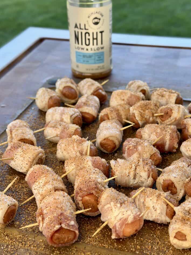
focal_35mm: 52
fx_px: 382
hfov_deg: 28.0
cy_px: 134
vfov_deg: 36.8
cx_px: 99
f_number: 1.78
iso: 64
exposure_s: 1/530
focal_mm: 6.76
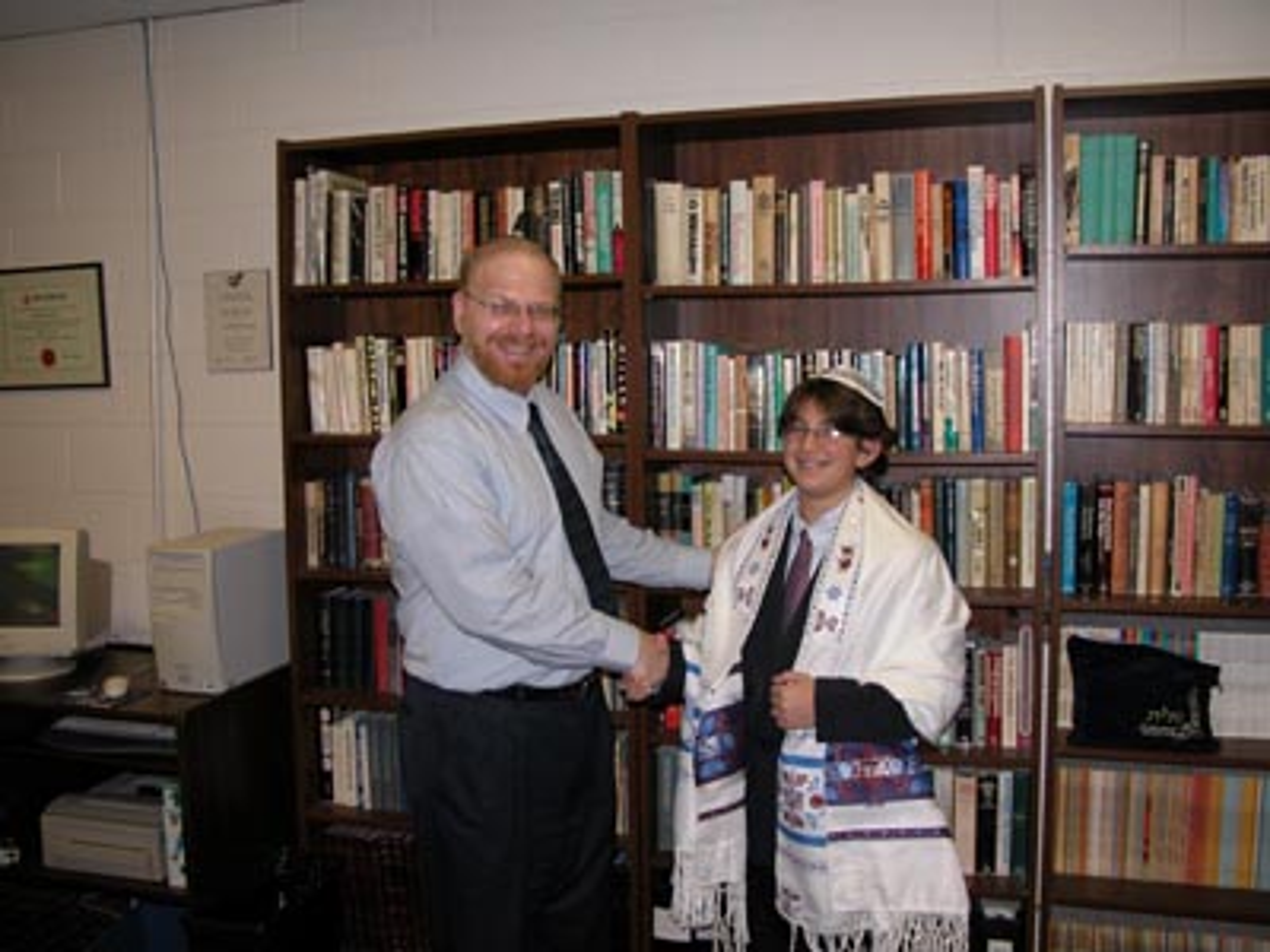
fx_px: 1284
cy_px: 476
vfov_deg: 40.7
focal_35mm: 35
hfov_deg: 52.6
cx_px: 635
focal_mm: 8.9
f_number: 2.8
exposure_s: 1/60
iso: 100
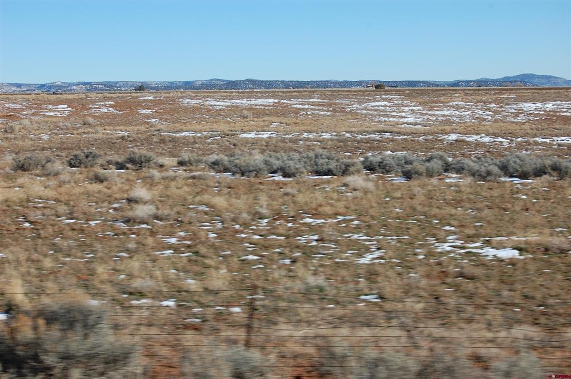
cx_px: 286
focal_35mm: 82
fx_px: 1307
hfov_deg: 24.6
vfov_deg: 16.5
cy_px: 190
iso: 200
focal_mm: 55
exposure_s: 1/250
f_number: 10
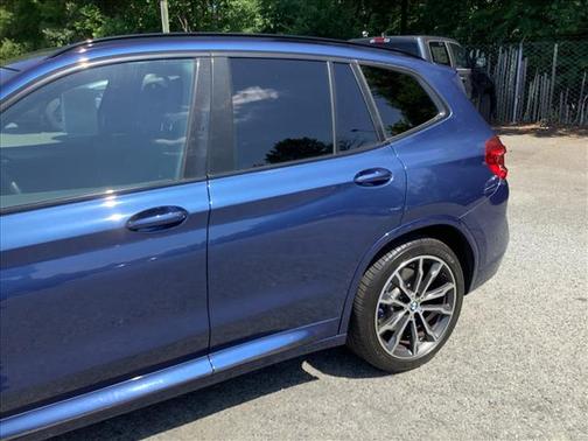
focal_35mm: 31
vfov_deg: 45.4
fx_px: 527
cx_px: 294
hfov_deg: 58.4
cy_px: 220
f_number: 2.4
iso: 25
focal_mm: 3.3
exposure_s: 1/525
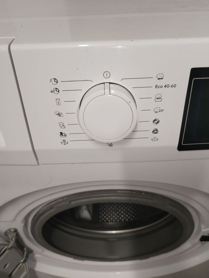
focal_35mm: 26
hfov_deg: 53.1
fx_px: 209
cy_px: 139
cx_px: 104
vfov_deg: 67.3
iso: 288
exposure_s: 1/50
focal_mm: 4.75
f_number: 1.8
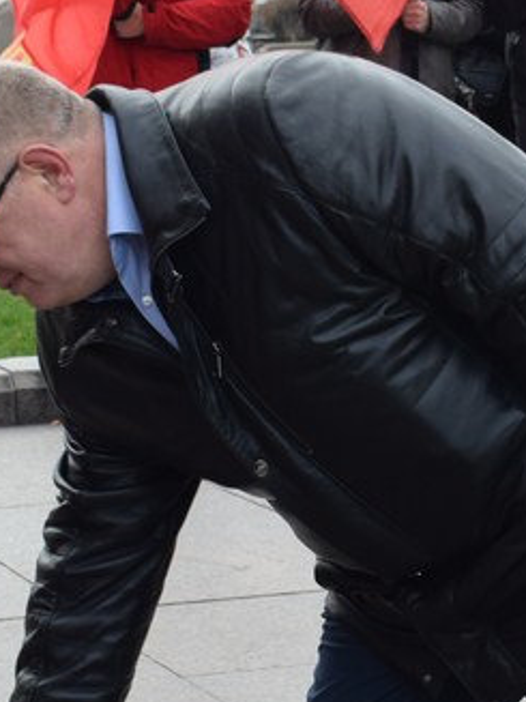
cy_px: 528
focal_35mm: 193
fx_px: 3913
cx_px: 316
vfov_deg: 10.2
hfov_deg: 7.7
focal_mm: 38
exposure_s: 1/200
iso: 400
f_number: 7.1
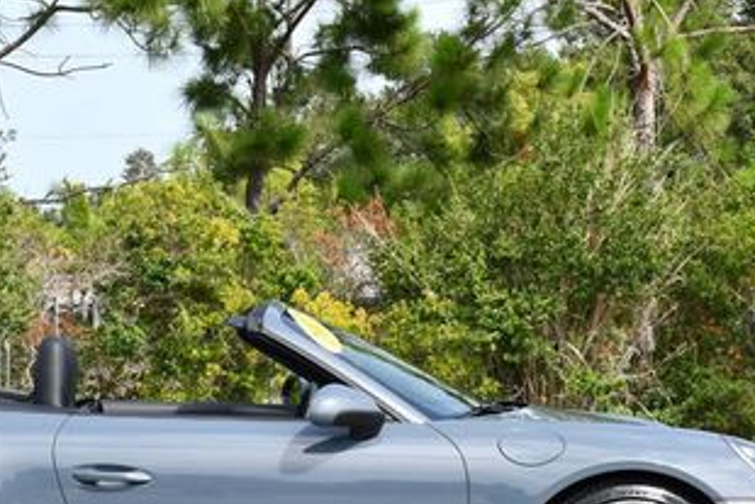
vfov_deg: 11.1
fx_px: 2602
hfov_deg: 16.5
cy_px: 302
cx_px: 236
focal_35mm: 124
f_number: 8
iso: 200
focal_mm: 30
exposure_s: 1/250
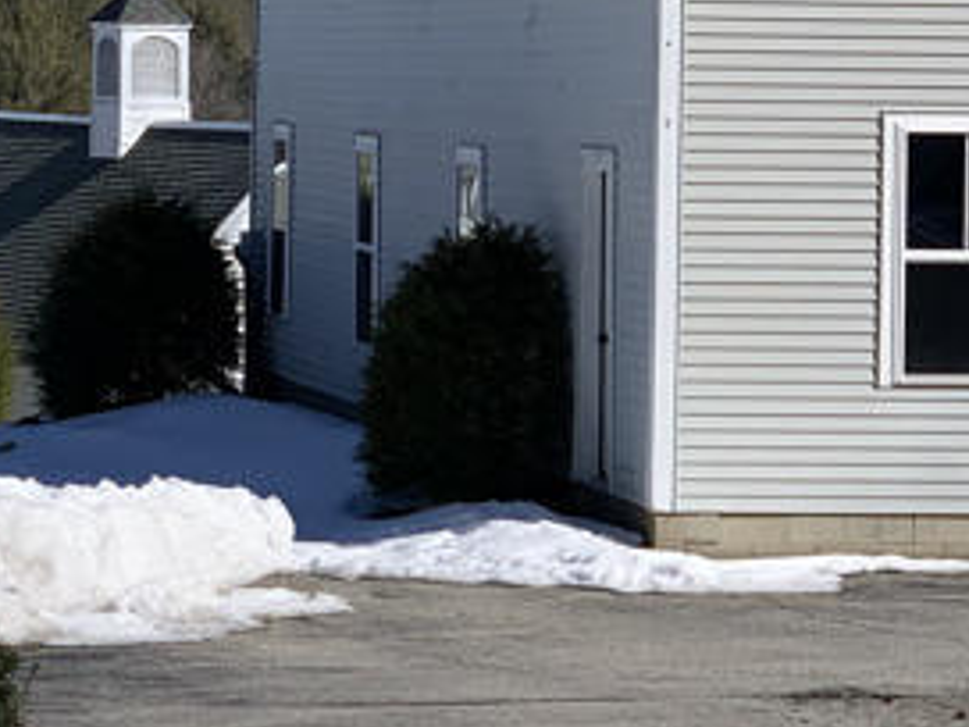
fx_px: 5487
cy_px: 299
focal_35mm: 196
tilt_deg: -2.6
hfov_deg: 10.0
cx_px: 68
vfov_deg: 7.6
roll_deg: -1.0
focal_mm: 6
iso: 16
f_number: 2.4
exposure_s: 1/1996
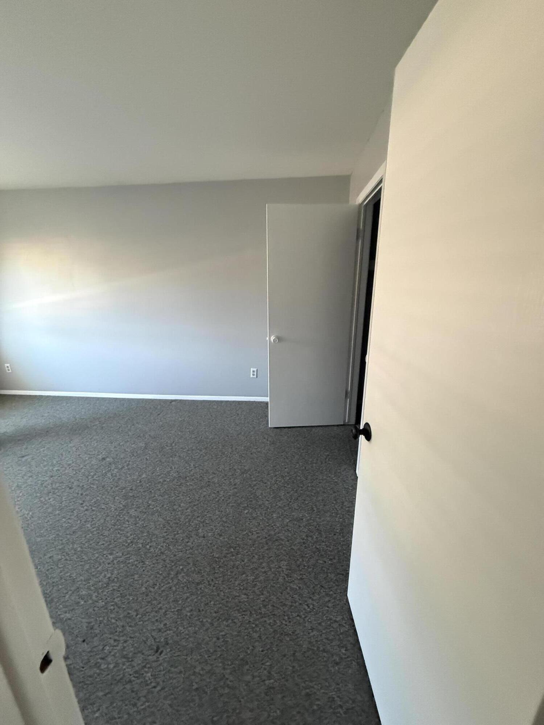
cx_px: 272
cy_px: 362
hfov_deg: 85.7
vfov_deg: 102.1
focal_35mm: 14
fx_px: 293
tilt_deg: -12.6
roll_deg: +1.1
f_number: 2.2
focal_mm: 2.22
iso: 800
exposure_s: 1/60
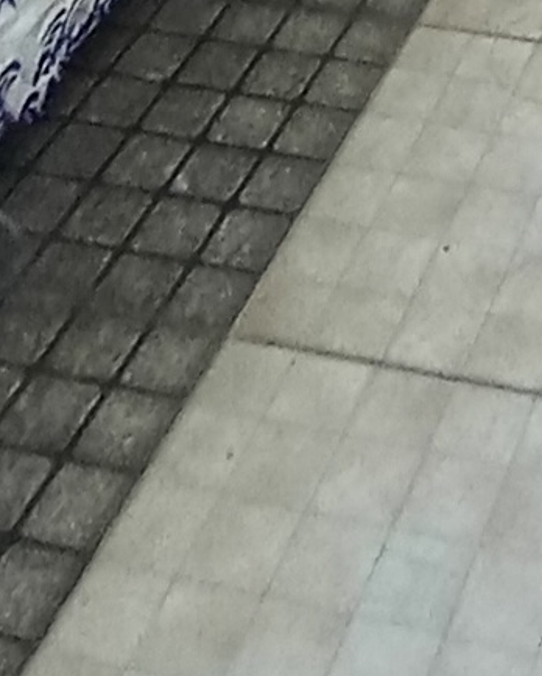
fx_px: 1982
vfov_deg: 12.5
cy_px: -1160
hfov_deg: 14.8
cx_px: 718
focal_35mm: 99
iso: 101
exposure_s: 1/1642
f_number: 2.2
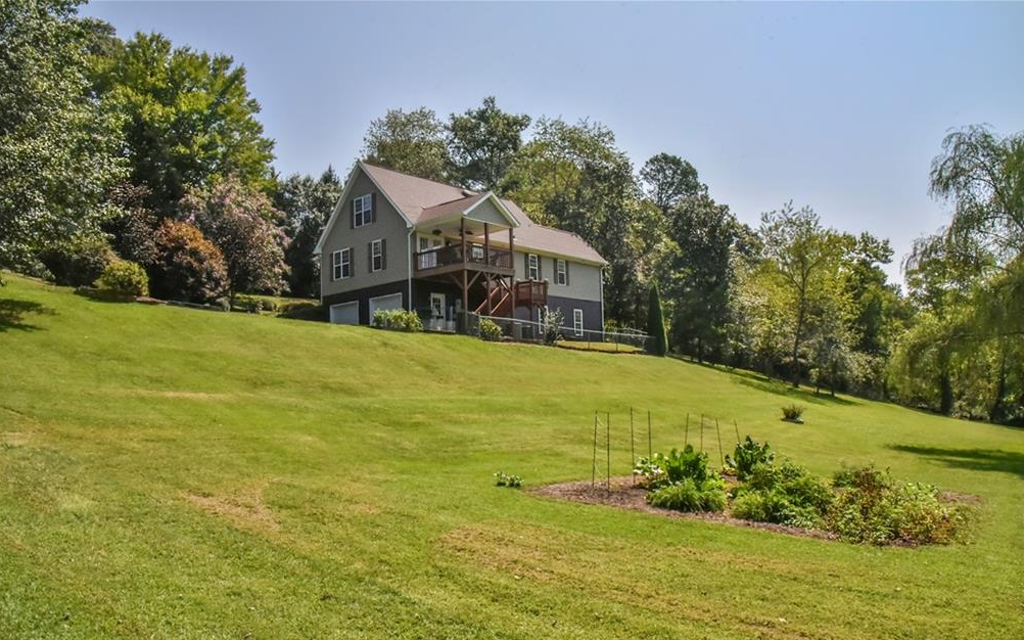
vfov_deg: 49.2
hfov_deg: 72.6
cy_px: 348
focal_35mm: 25
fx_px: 698
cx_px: 517
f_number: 22
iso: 4000
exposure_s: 1/1000
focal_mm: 24
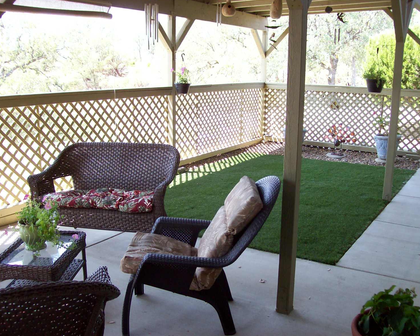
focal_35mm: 38
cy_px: 167
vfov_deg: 39.2
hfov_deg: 47.9
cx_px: 201
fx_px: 472
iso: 80
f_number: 2.7
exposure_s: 1/77.1
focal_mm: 6
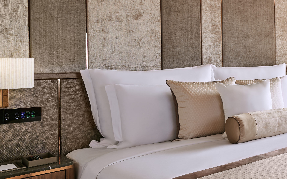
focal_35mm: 44
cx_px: 396
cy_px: 59
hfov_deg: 31.4
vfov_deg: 29.0
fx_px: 344
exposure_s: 1.6
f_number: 2.8
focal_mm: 13
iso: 125
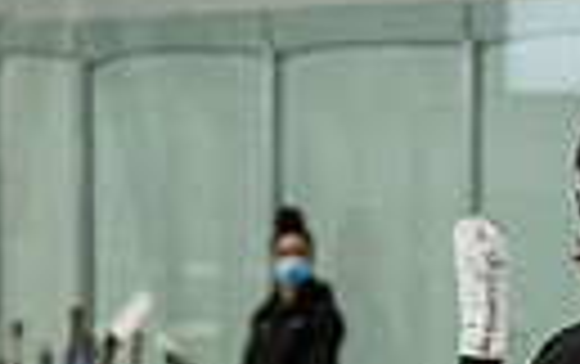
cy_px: 820
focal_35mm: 718
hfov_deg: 2.9
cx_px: -66
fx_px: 11364
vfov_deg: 1.8
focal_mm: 86
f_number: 2.8
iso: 1600
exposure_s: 1/640
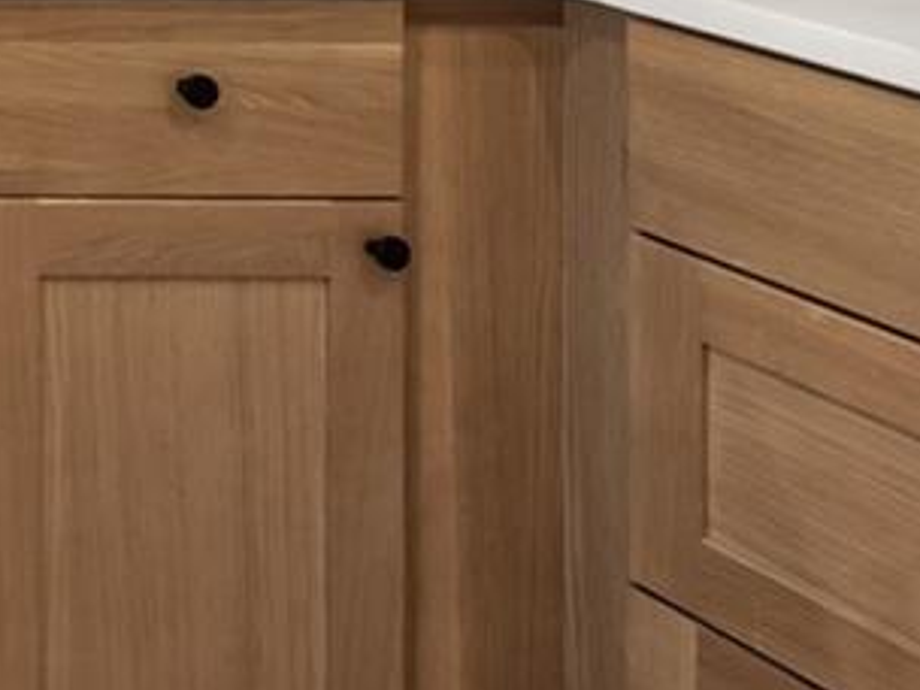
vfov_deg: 15.3
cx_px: -1380
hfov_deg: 14.1
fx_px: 2220
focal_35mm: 84
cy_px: -545
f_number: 8
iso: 200
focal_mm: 16.5
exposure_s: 1/2
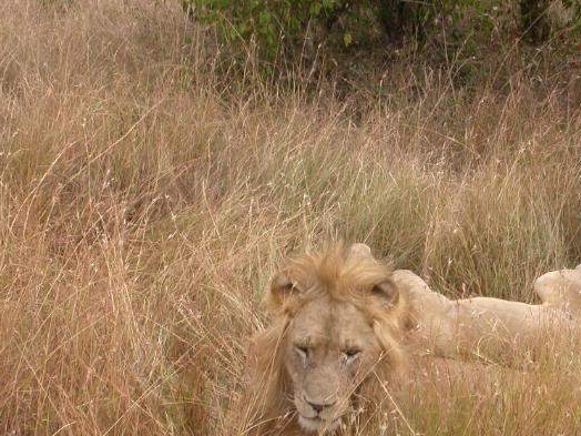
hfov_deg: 16.9
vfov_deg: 12.7
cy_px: 306
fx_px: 1947
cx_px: 391
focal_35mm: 116
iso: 100
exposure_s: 1/222
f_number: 6.2
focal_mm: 15.8
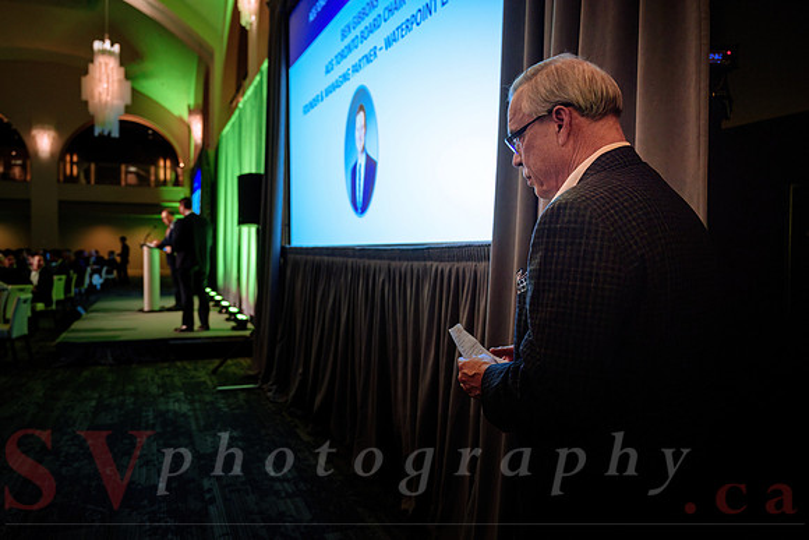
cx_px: 404
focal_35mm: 29
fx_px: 641
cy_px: 270
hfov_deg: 64.5
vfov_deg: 45.7
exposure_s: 1/80
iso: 1000
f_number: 3.5
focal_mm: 28.5
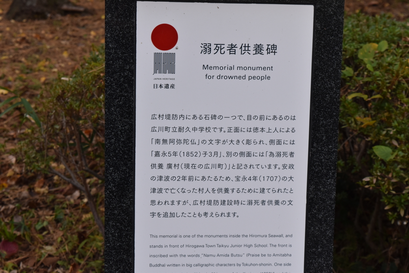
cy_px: 136
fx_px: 818
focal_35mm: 72
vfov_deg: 18.9
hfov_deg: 28.1
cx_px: 204
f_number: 8
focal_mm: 48
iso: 400
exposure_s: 1/250
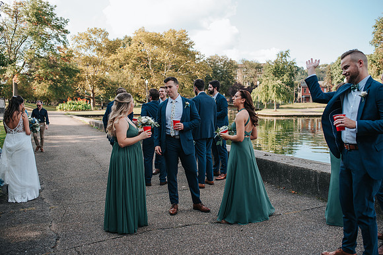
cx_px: 192
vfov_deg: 37.9
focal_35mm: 35
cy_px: 128
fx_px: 372
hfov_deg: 54.4
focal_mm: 35
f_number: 3.2
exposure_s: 1/800
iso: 360
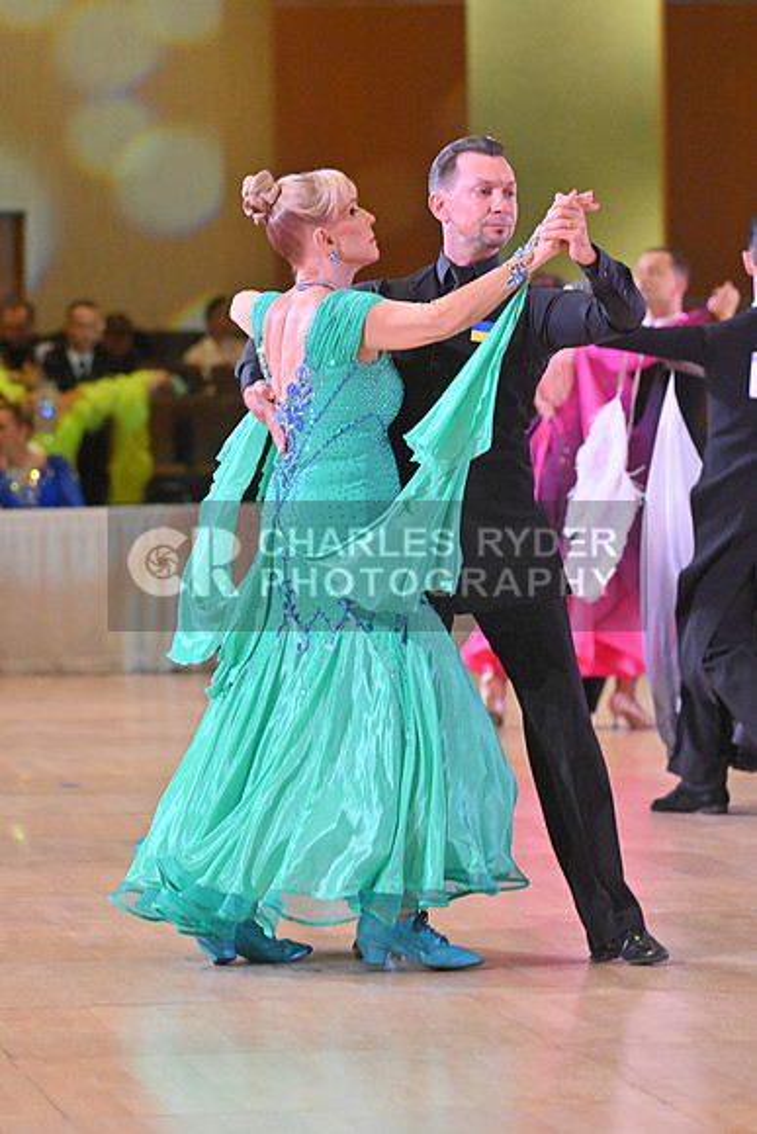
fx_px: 6304
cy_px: 567
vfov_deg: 10.3
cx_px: 378
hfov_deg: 6.9
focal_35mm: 200
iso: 5000
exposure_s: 1/400
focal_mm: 200
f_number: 5.6
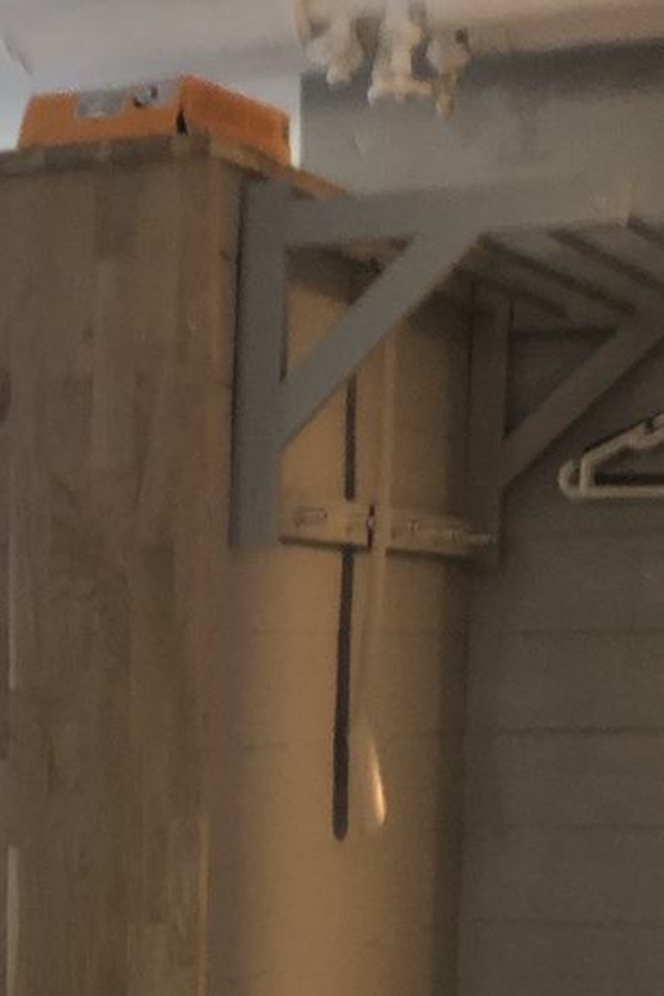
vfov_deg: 18.9
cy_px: 1199
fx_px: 2822
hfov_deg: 12.9
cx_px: -220
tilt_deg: -11.9
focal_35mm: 102
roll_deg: +2.4
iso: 80
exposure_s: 1/7
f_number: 1.8
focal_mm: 3.99
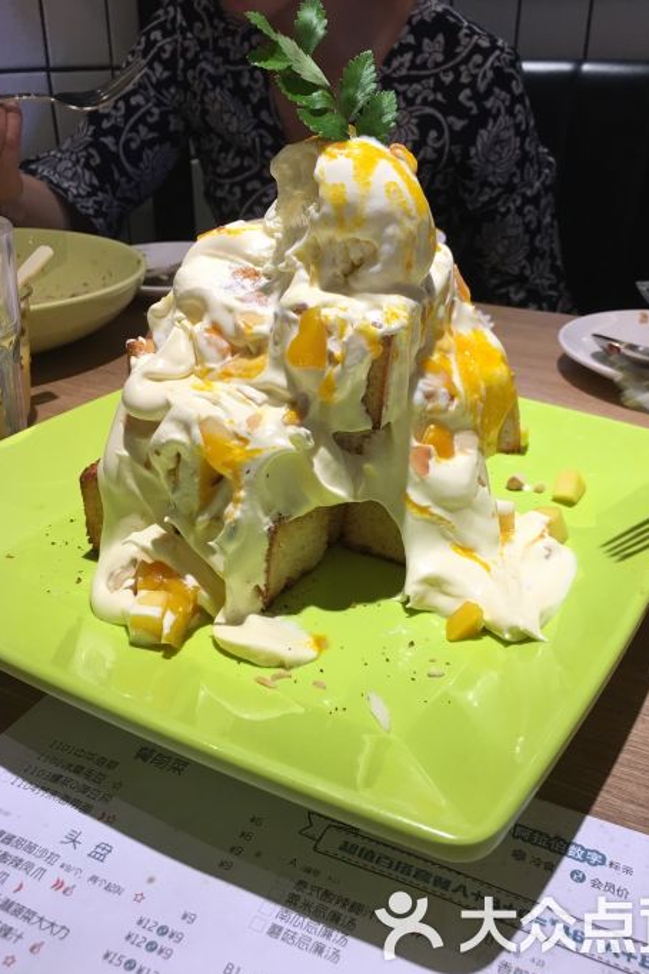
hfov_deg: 42.3
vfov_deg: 60.3
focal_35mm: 31
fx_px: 838
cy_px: 499
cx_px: 358
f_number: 2.2
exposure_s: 1/33
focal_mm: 4.15
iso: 32
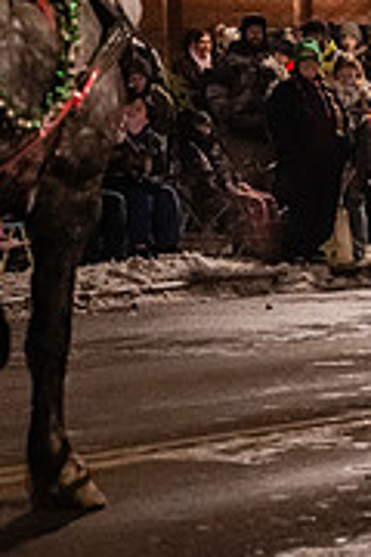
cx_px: 560
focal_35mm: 254
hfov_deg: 5.4
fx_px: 3926
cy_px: 48
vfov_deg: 8.1
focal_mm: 79
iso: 8000
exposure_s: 1/200
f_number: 3.2
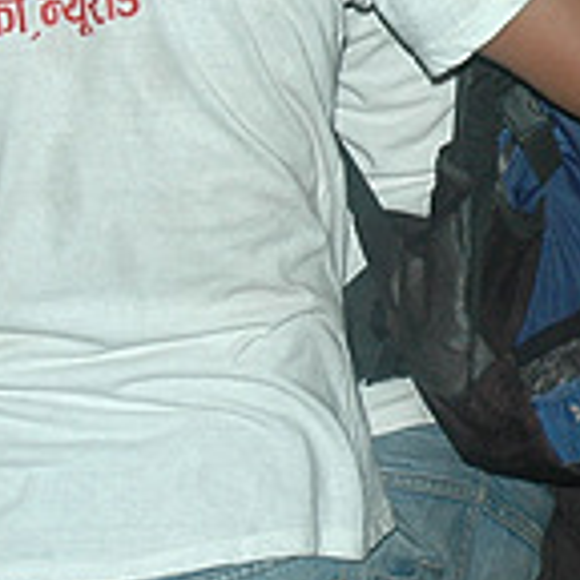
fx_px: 4115
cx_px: 902
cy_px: -107
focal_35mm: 217
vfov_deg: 8.0
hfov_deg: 7.9
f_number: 5.6
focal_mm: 35
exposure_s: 1/60
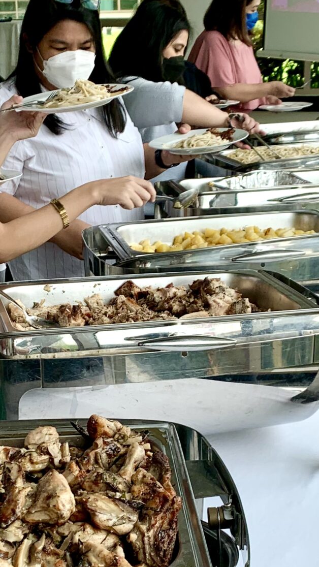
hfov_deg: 18.5
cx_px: 122
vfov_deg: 32.1
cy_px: 370
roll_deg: +3.0
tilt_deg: -20.6
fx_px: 977
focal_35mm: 65
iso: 25
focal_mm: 4.25
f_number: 1.8
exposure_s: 1/307
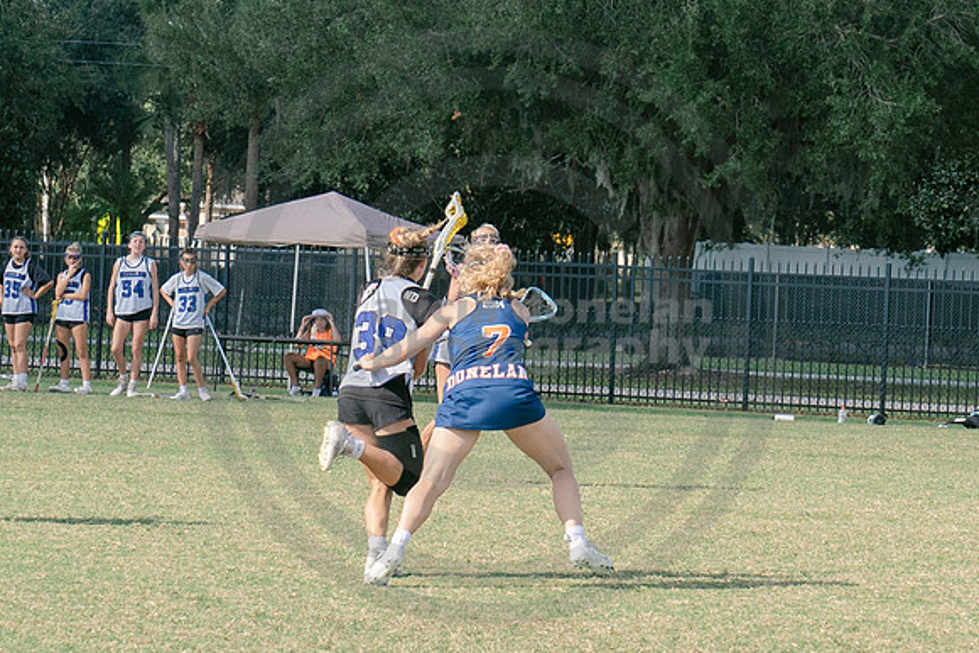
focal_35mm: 222
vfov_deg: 6.2
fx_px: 6037
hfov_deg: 9.3
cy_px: 334
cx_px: 545
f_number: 5.6
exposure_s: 1/800
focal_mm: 70
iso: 250
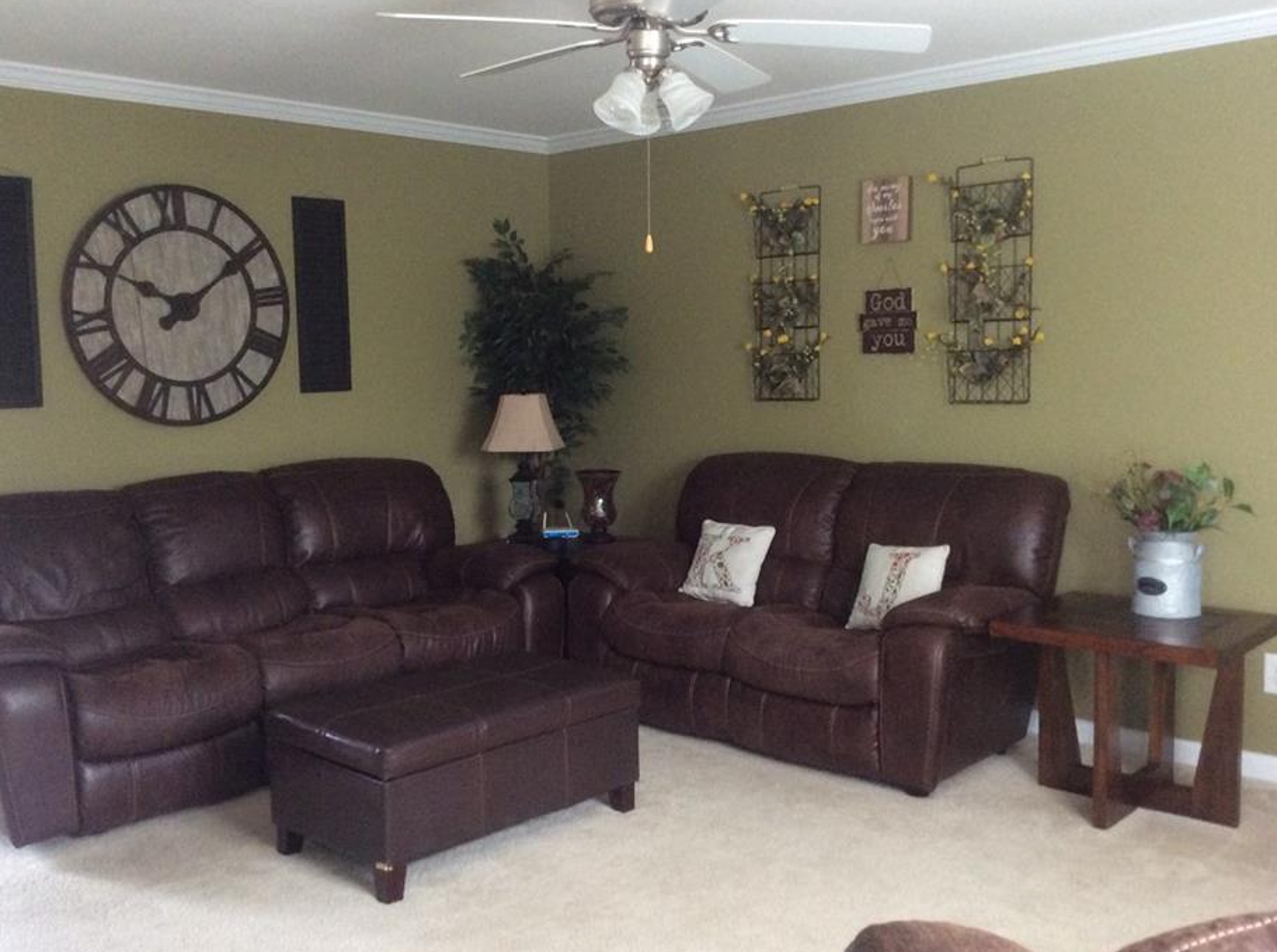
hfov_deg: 51.4
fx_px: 1326
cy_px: 475
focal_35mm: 36
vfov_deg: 39.5
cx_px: 584
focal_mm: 3.3
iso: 200
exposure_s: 1/24
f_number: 2.4
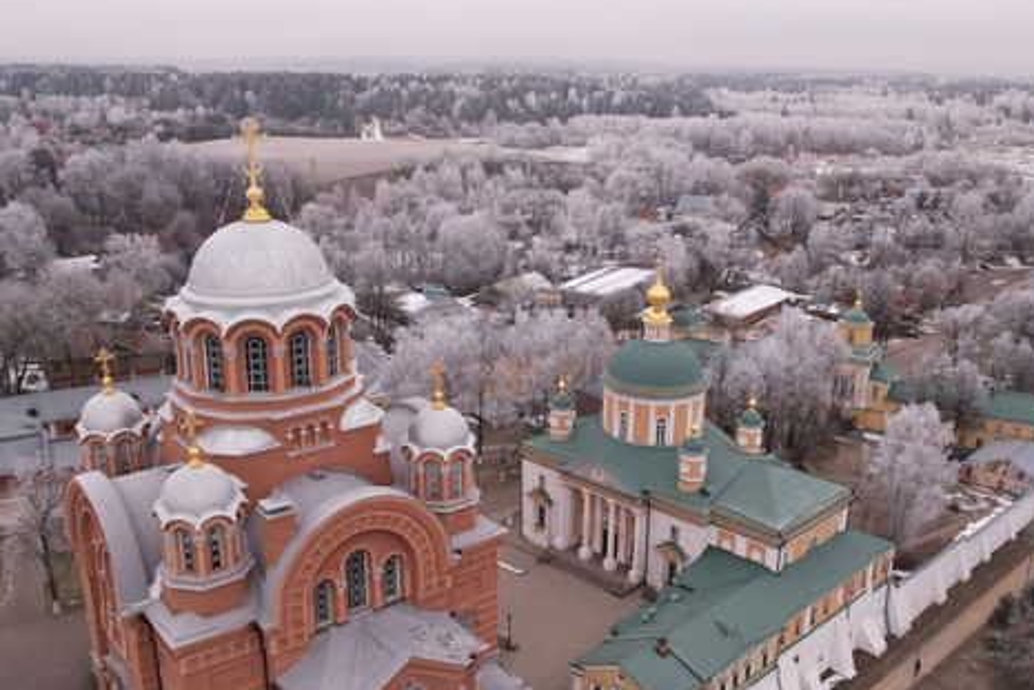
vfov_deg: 40.0
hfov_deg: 57.2
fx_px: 948
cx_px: 527
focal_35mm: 33
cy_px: 359
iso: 120
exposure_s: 1/350
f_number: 2.8
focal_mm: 8.38
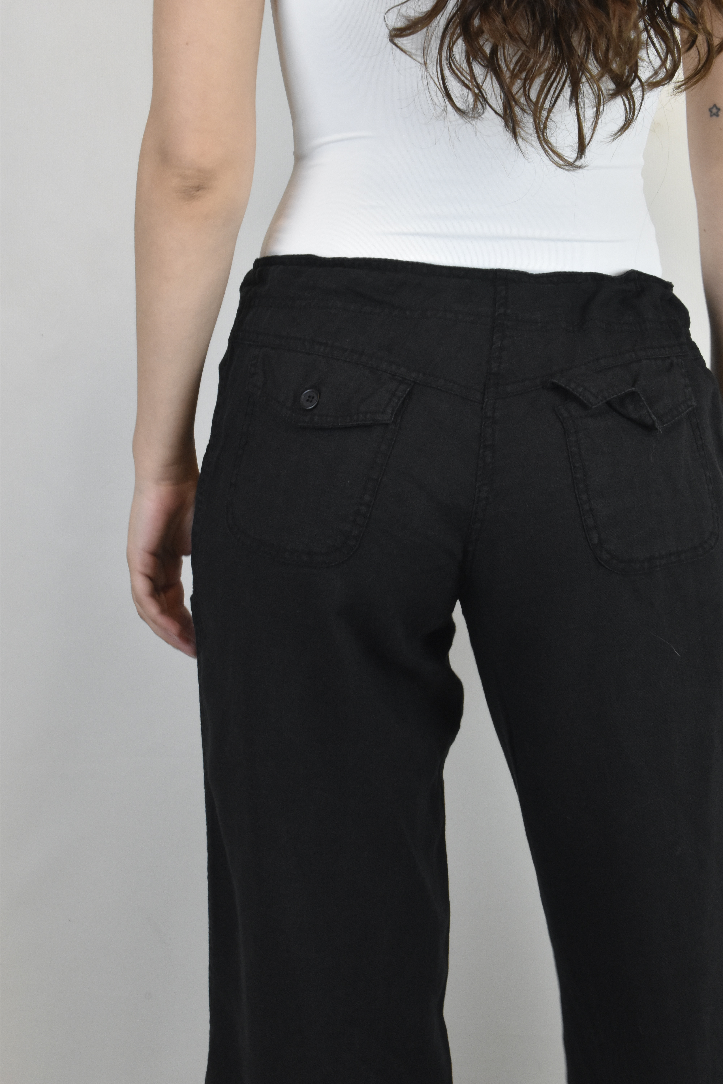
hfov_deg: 16.6
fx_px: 2485
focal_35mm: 82
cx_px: 362
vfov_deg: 24.6
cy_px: 542
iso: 1600
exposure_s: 1/30
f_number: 18
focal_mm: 55
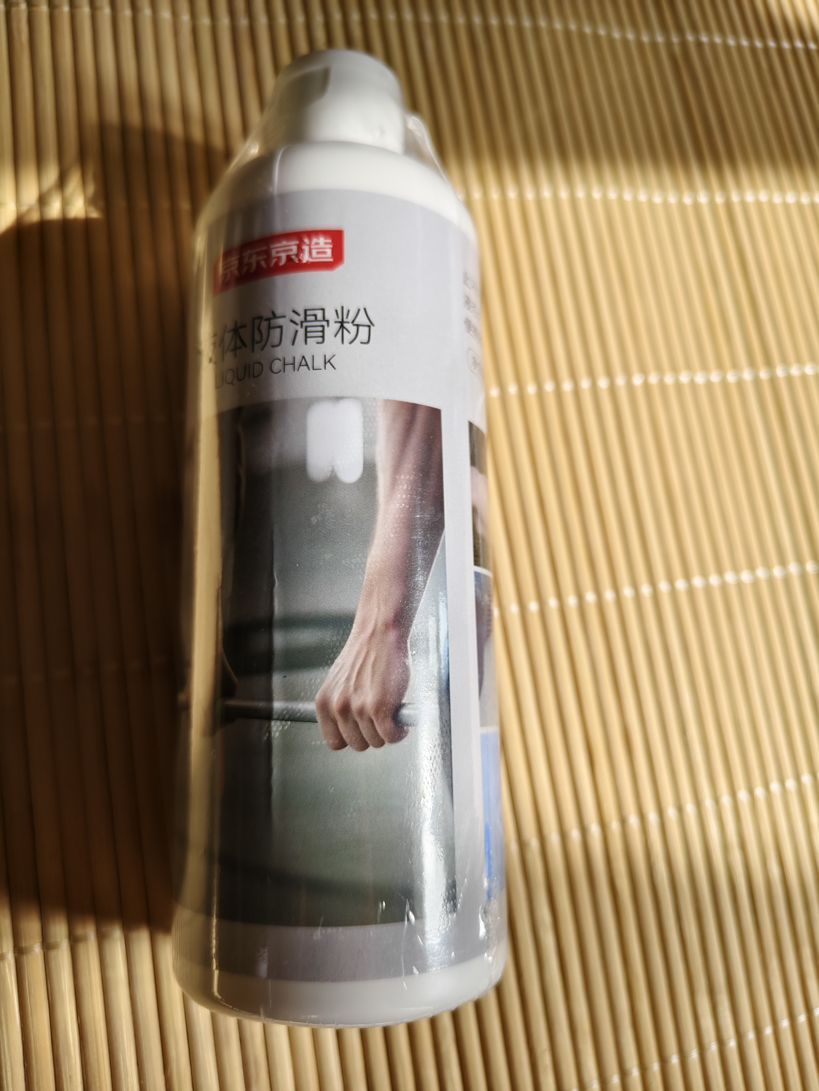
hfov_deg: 58.9
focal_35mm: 23
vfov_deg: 73.9
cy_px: 546
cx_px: 410
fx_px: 726
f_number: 1.88
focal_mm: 5.56
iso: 71
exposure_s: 1/365
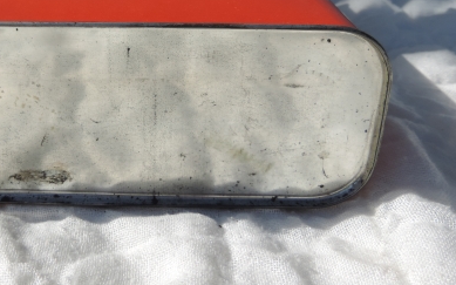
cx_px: 109
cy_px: 35
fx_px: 609
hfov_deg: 39.8
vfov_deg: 25.6
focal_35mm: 49
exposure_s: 1/1600
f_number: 3.1
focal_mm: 5.3
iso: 80
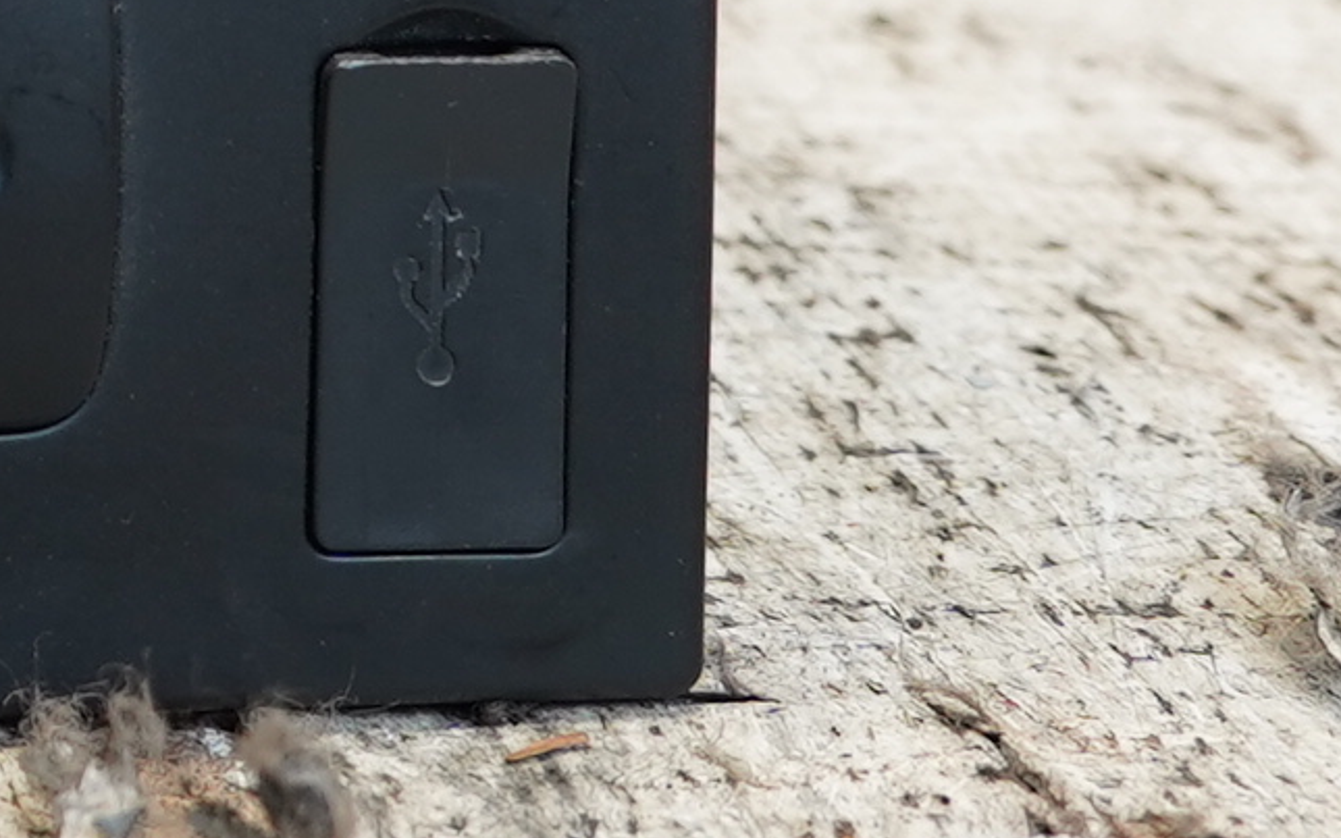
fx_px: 4166
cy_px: -462
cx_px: -1204
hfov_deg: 15.3
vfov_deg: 11.0
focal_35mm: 114
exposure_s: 1/60
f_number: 4
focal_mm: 16
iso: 400
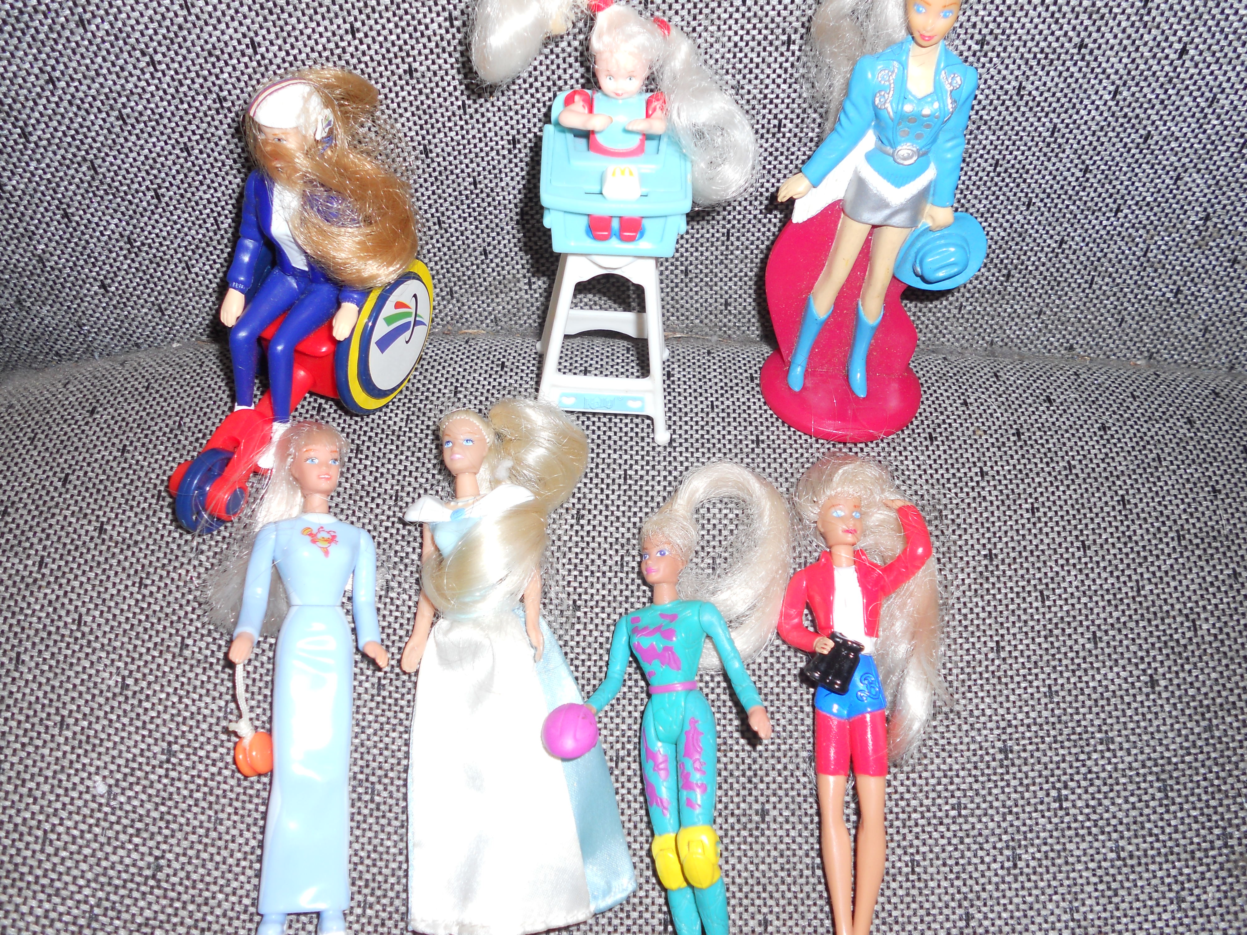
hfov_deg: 56.8
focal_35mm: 32
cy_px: 468
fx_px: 1153
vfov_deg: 44.2
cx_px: 624
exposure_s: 1/25
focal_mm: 5.8
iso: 80
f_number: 3.5
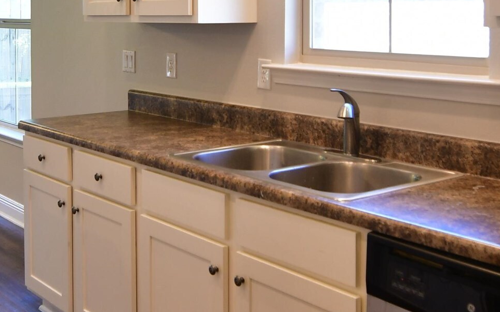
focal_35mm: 54
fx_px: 731
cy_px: 44
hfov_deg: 37.6
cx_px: 198
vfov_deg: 23.6
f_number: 2.8
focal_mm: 11
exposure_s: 1/45
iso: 200
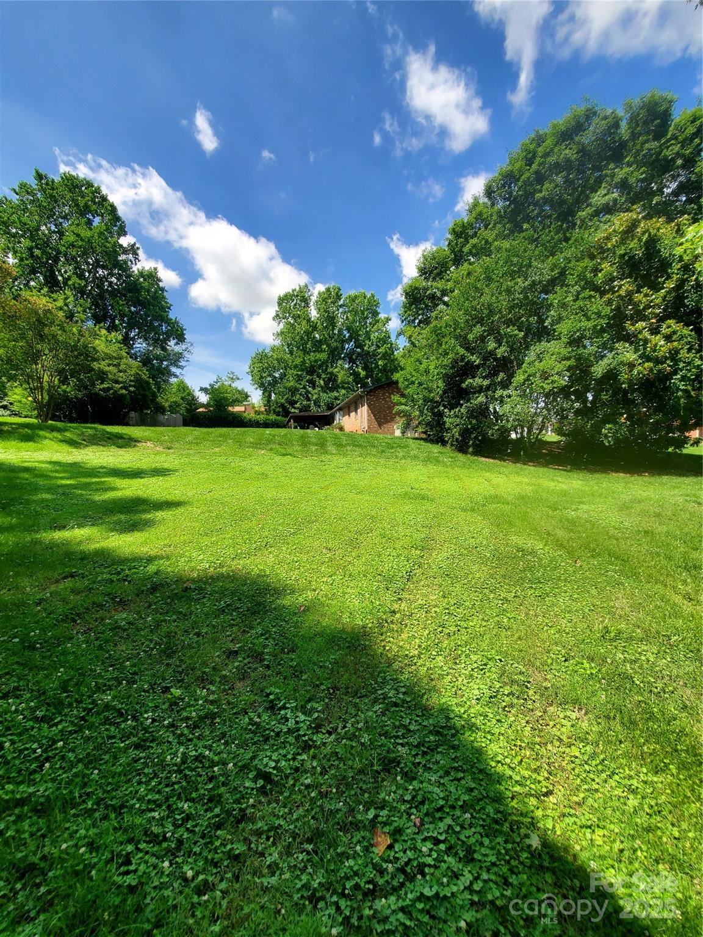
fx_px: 352
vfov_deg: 106.2
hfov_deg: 89.9
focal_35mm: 13
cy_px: 468
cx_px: 352
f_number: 2.2
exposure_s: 1/726
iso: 50
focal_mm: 1.8
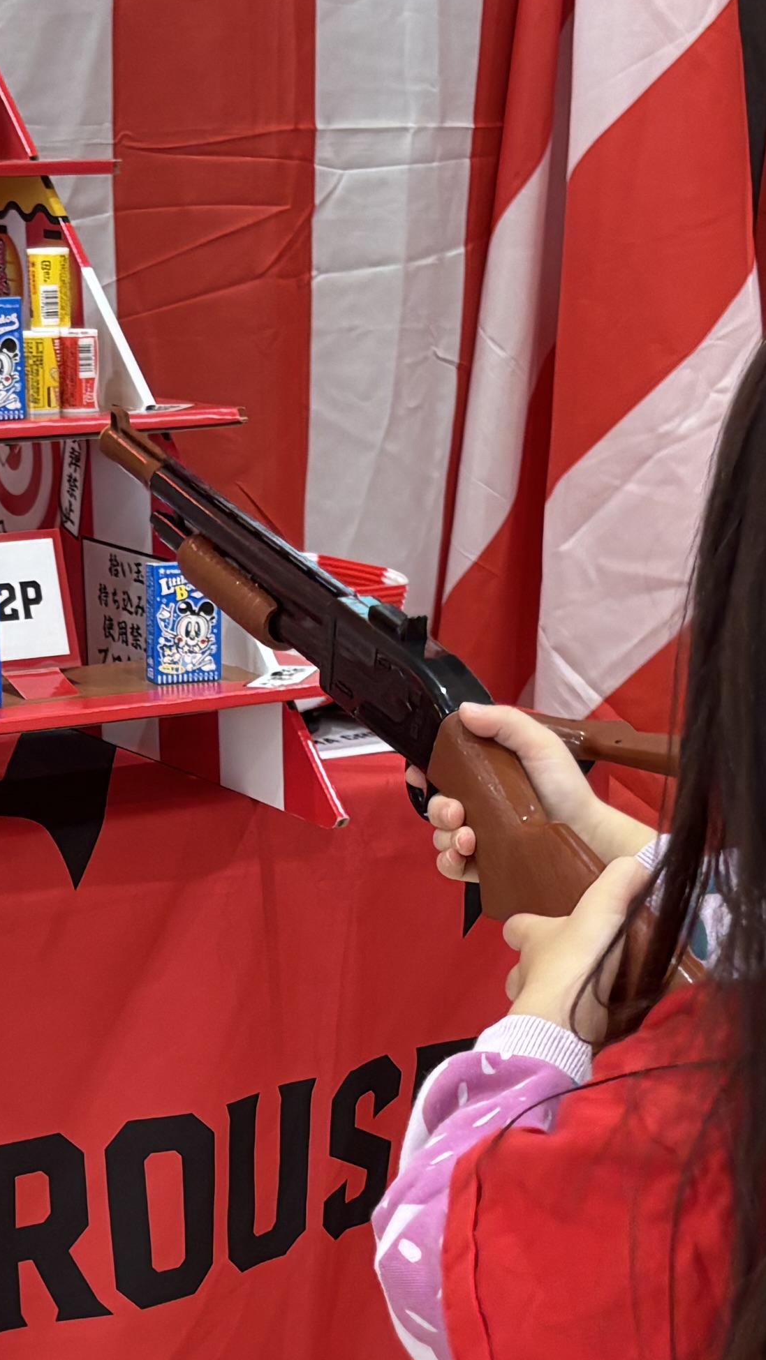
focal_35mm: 83
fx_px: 2996
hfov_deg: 14.5
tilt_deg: -18.7
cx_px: 181
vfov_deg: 25.2
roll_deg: +1.0
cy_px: 1052
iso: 160
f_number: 1.6
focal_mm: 5.96
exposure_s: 1/60
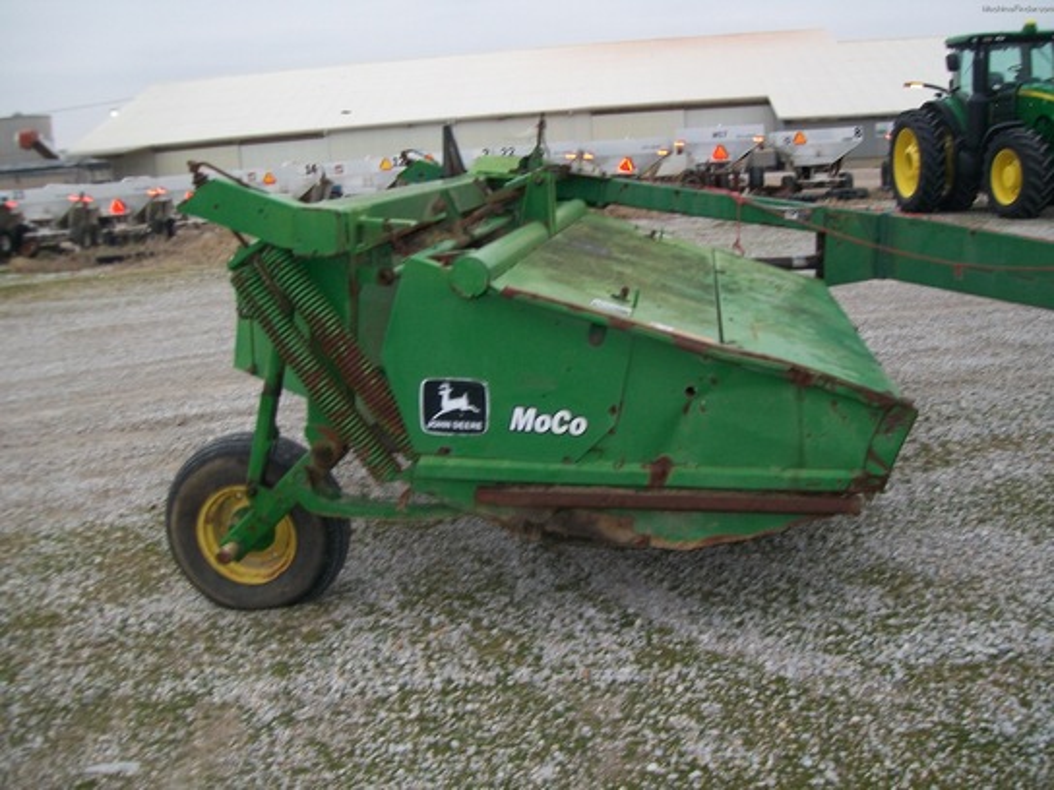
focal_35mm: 36
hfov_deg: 51.4
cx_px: 527
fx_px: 1096
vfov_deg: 39.7
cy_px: 395
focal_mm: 6
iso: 80
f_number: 2.7
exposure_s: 1/200
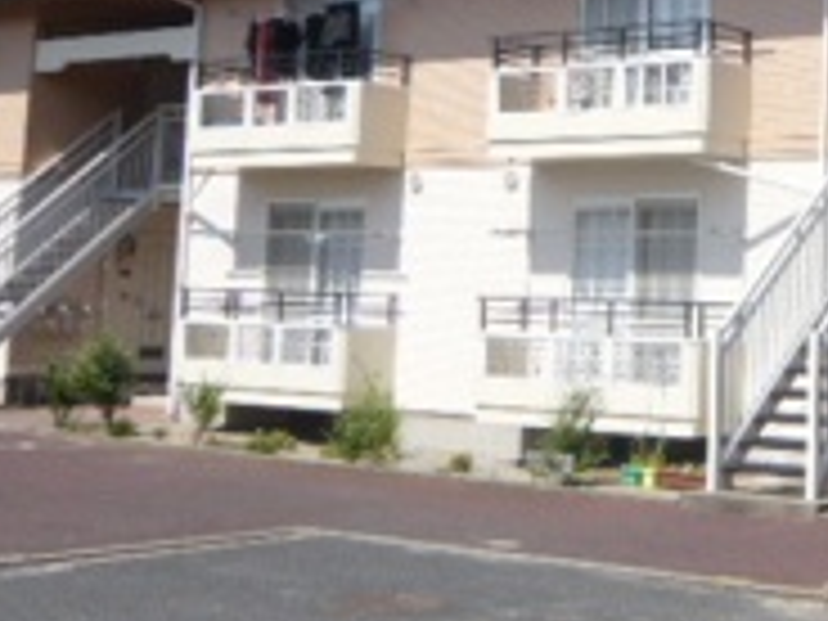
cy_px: 81
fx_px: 1627
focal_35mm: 68
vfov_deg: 21.2
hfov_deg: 26.8
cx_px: 855
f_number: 8
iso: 100
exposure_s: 1/160
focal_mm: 4.6
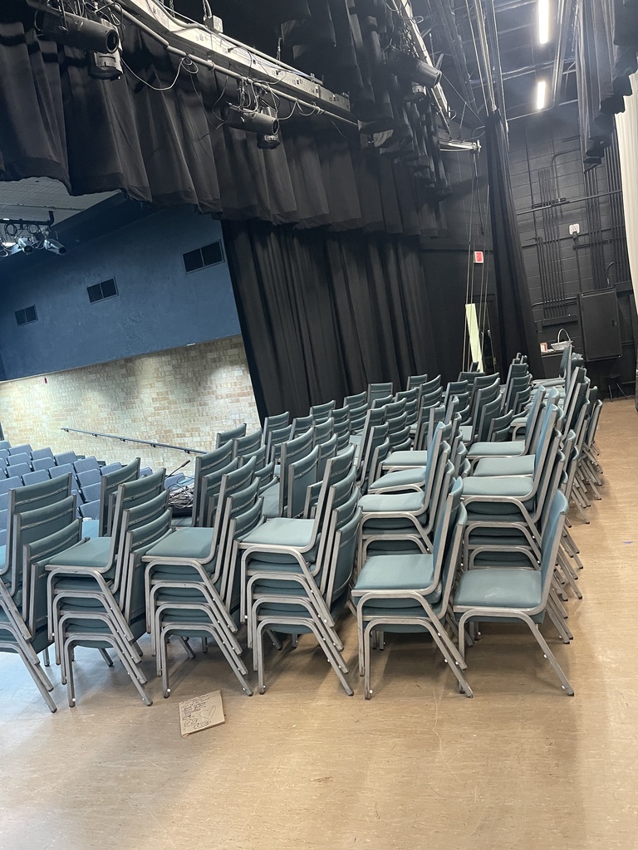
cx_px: 319
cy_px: 425
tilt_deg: -8.0
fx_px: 614
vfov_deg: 69.4
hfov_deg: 54.9
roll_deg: +8.6
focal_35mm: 25
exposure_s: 1/40
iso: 500
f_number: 1.6
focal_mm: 5.1
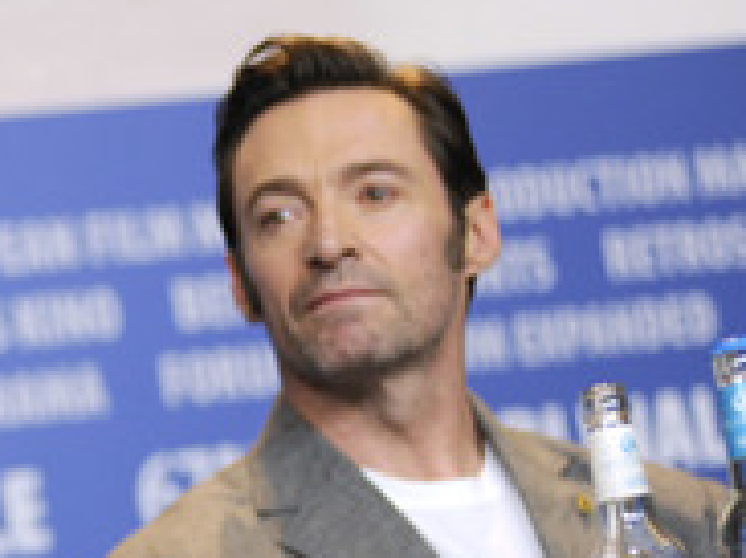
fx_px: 5341
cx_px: -98
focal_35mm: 248
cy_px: 542
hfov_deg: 7.9
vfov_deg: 6.0
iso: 1250
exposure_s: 1/640
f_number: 2.8
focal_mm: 105
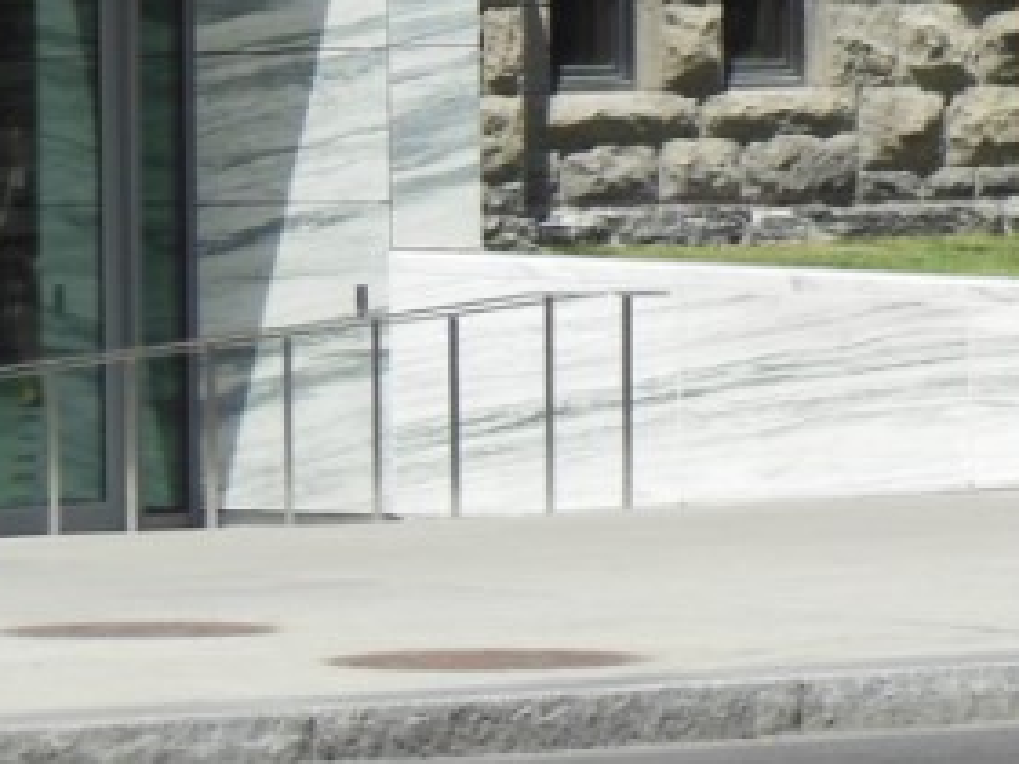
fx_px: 8184
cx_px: 1649
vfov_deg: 5.3
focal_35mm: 278
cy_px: -415
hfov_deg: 7.0
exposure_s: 1/800
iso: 125
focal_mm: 13.6
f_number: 4.4
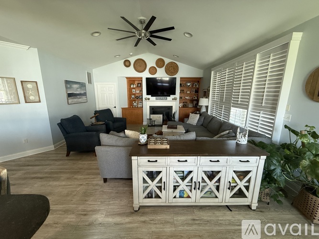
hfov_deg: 102.1
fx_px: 129
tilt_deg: -11.4
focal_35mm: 14
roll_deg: +0.5
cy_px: 120
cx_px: 160
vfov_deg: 85.7
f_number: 2.2
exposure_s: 1/60
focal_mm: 2.22
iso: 500
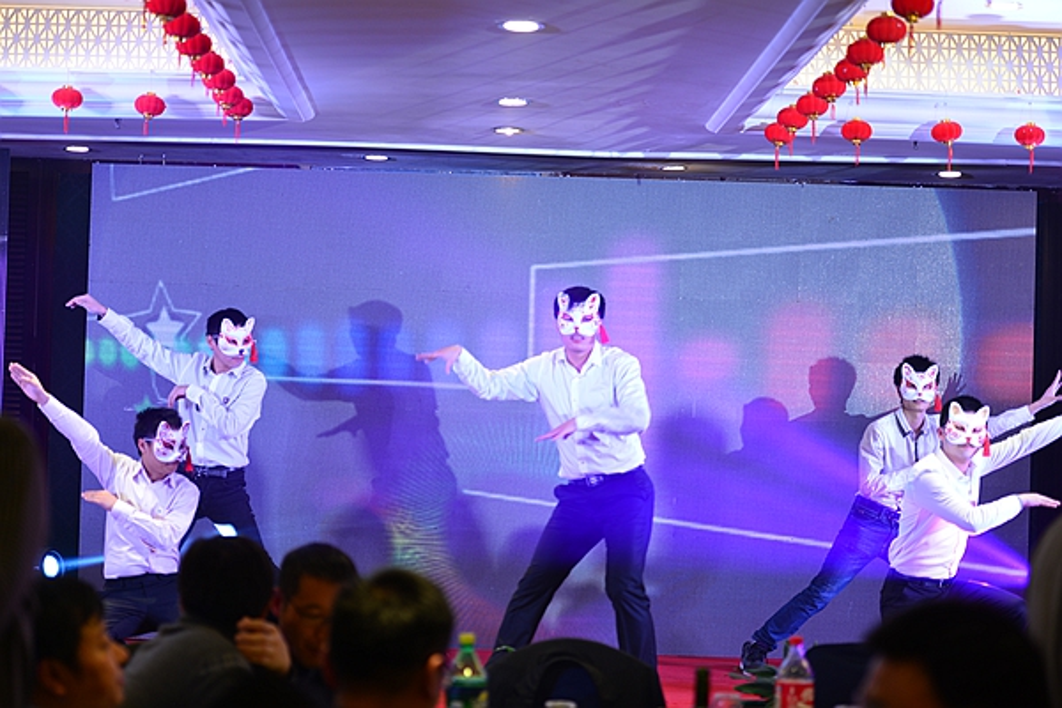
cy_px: 354
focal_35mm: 70
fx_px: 2065
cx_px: 531
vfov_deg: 19.5
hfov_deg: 28.8
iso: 400
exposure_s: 1/60
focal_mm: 70
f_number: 2.8
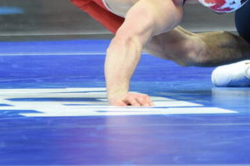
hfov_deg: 2.1
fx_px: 6715
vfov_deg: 1.4
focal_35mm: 967
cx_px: 222
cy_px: -67
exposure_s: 1/320
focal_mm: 200
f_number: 2.8
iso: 900
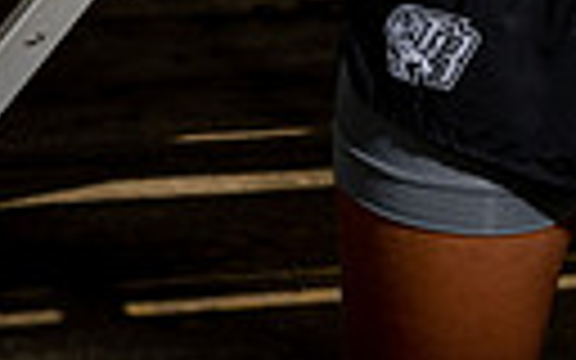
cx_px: 562
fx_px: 3532
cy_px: -567
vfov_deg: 5.6
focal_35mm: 225
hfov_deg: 9.3
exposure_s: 1/125
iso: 100
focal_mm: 63
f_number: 10
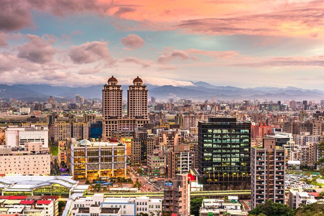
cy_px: 108
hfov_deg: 41.1
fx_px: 432
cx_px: 162
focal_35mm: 48
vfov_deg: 28.1
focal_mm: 48
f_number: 10
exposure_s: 2.5
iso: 64
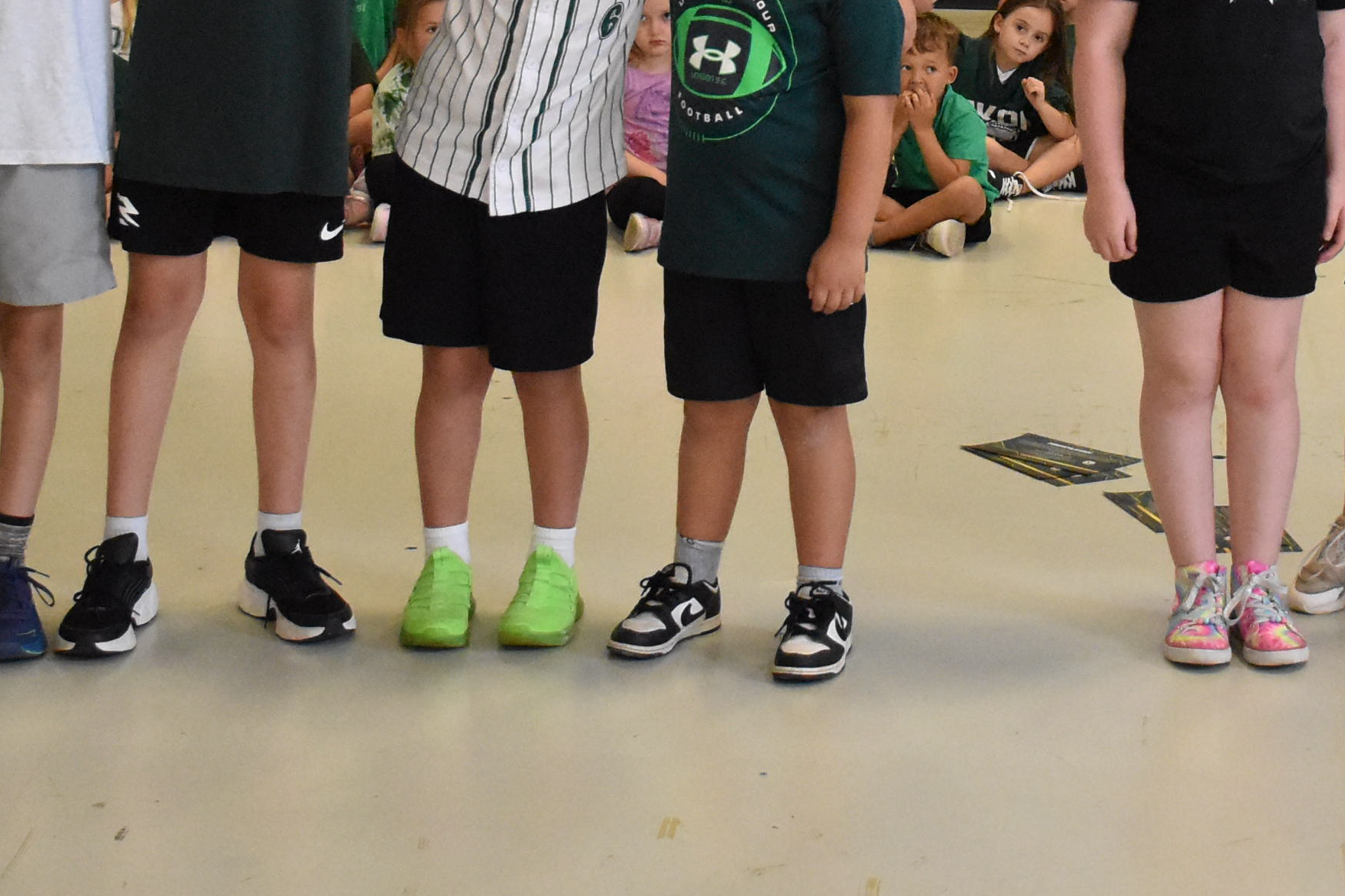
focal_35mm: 92
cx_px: 1023
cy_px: -108
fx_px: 3437
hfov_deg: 21.9
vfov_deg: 14.5
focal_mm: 24
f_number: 4.5
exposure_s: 1/320
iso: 5000
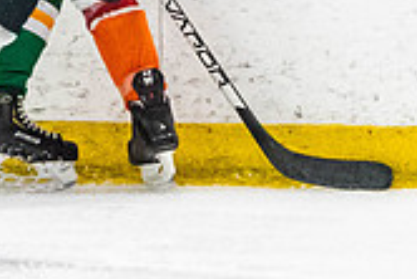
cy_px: -50
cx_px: 144
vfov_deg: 1.5
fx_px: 10445
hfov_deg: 2.3
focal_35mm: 901
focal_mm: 102
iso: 1800
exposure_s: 1/640
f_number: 2.8
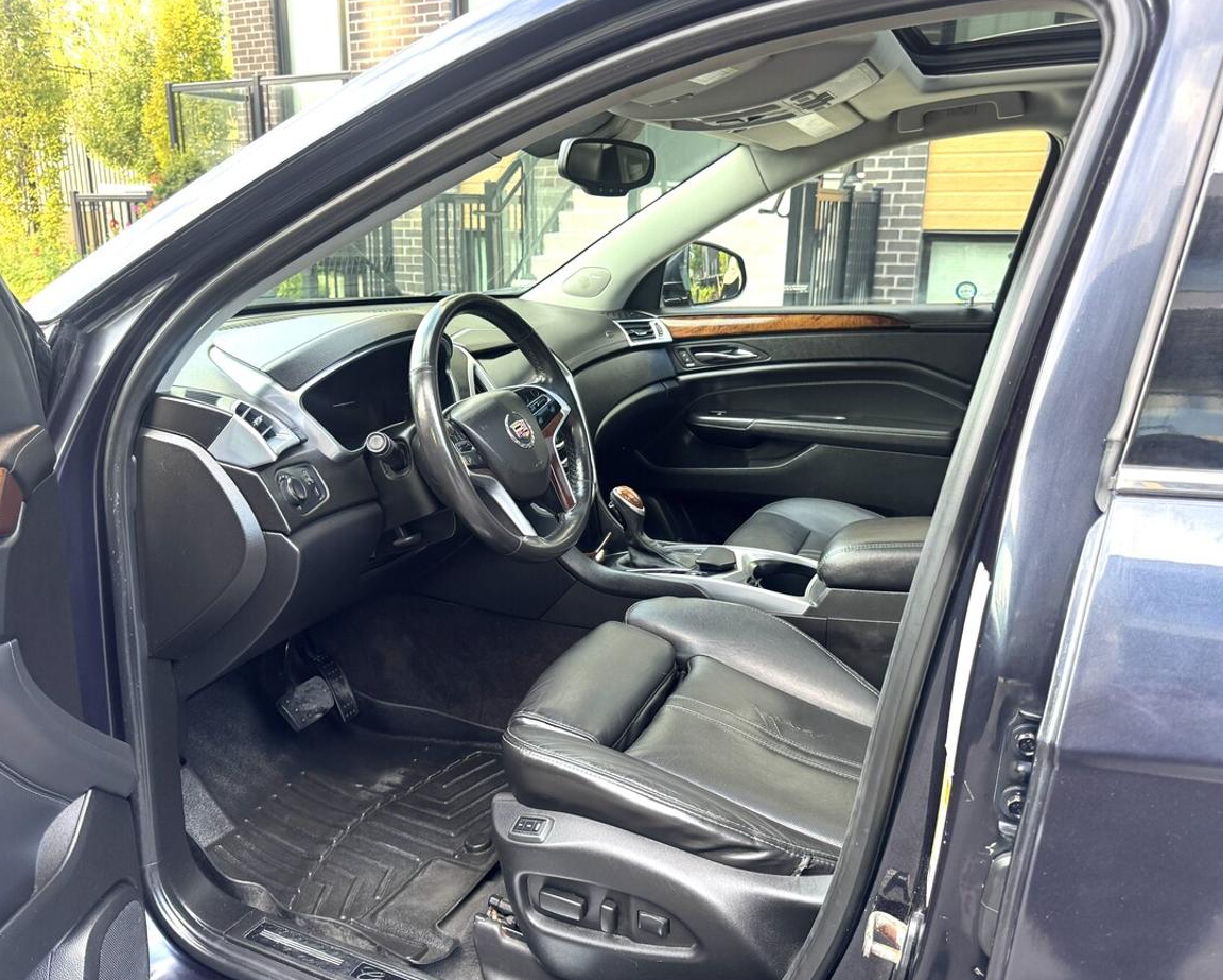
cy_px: 478
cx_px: 563
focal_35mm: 26
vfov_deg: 54.9
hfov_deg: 65.9
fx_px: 941
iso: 160
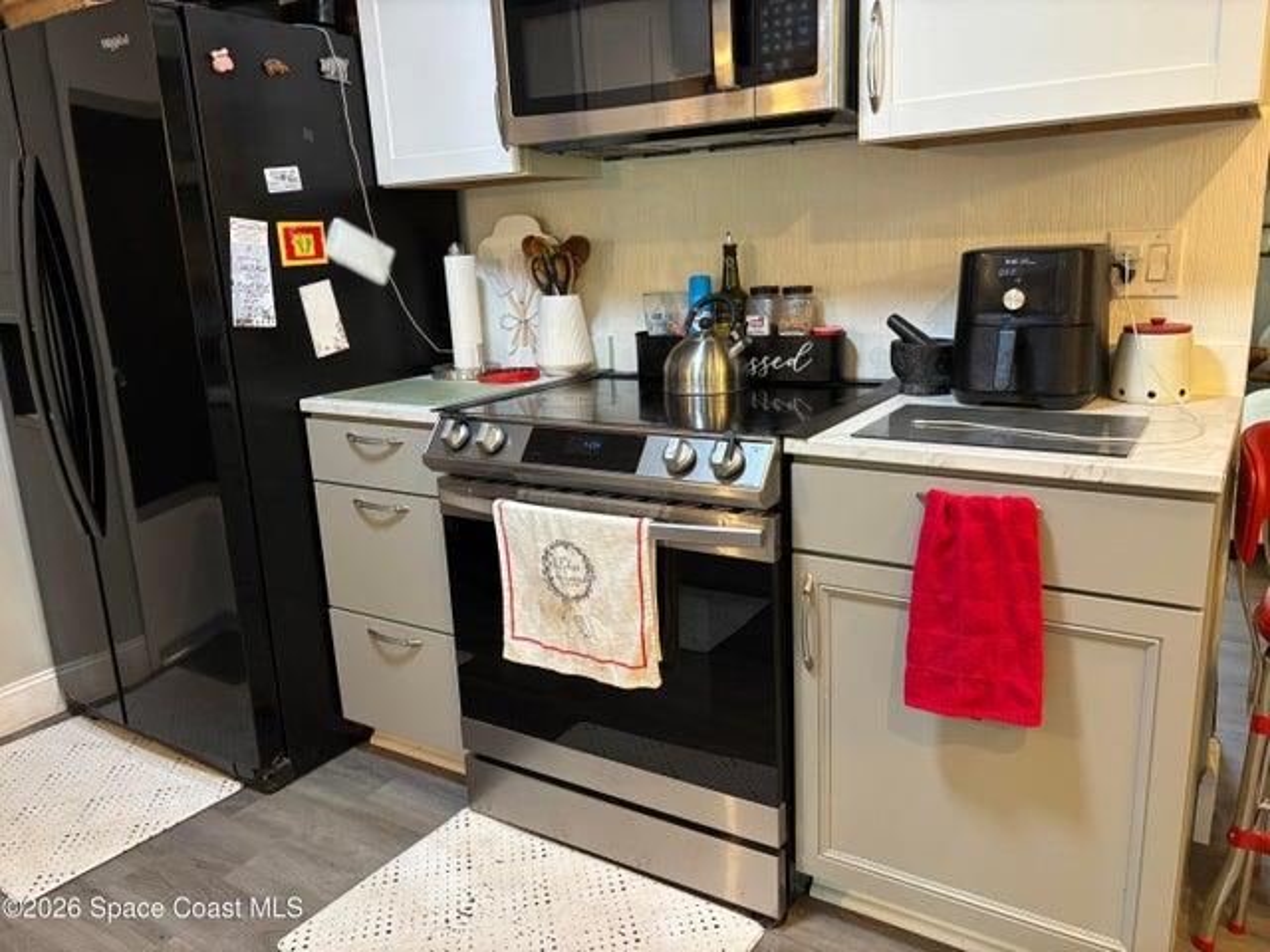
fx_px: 954
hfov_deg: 67.3
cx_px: 635
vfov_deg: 53.1
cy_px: 476
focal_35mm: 26
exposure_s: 1/60
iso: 250
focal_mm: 5.96
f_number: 1.6
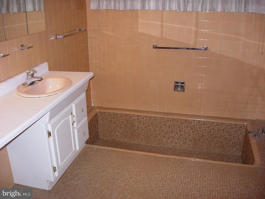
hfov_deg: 49.0
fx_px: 291
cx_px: 132
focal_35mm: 38
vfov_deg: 37.7
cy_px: 100
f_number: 2.8
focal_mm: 7.8
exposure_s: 1/64
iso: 79
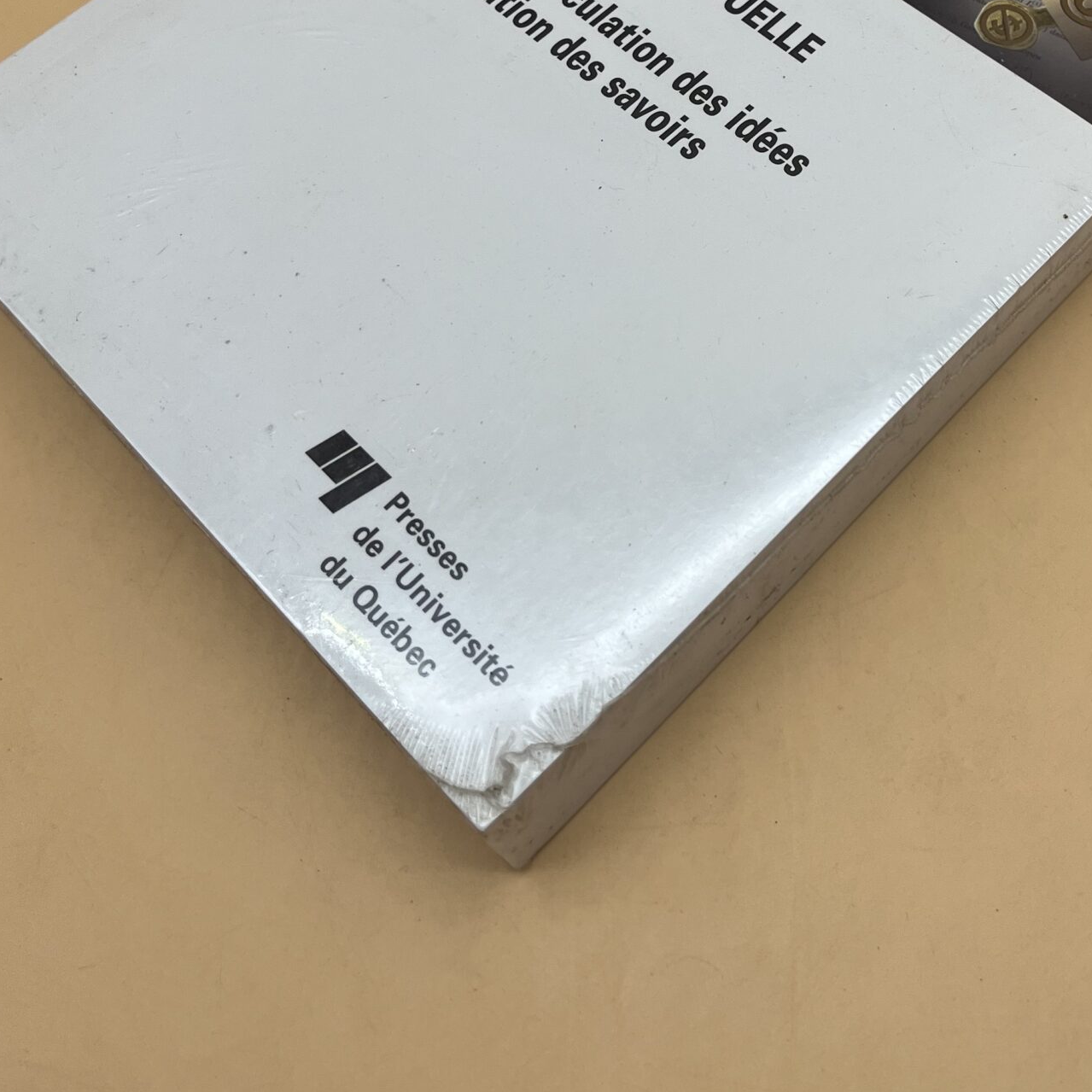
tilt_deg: -53.2
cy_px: 143
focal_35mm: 46
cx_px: 714
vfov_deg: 35.0
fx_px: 1642
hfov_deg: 36.5
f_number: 1.6
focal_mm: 5.1
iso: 50
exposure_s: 1/661
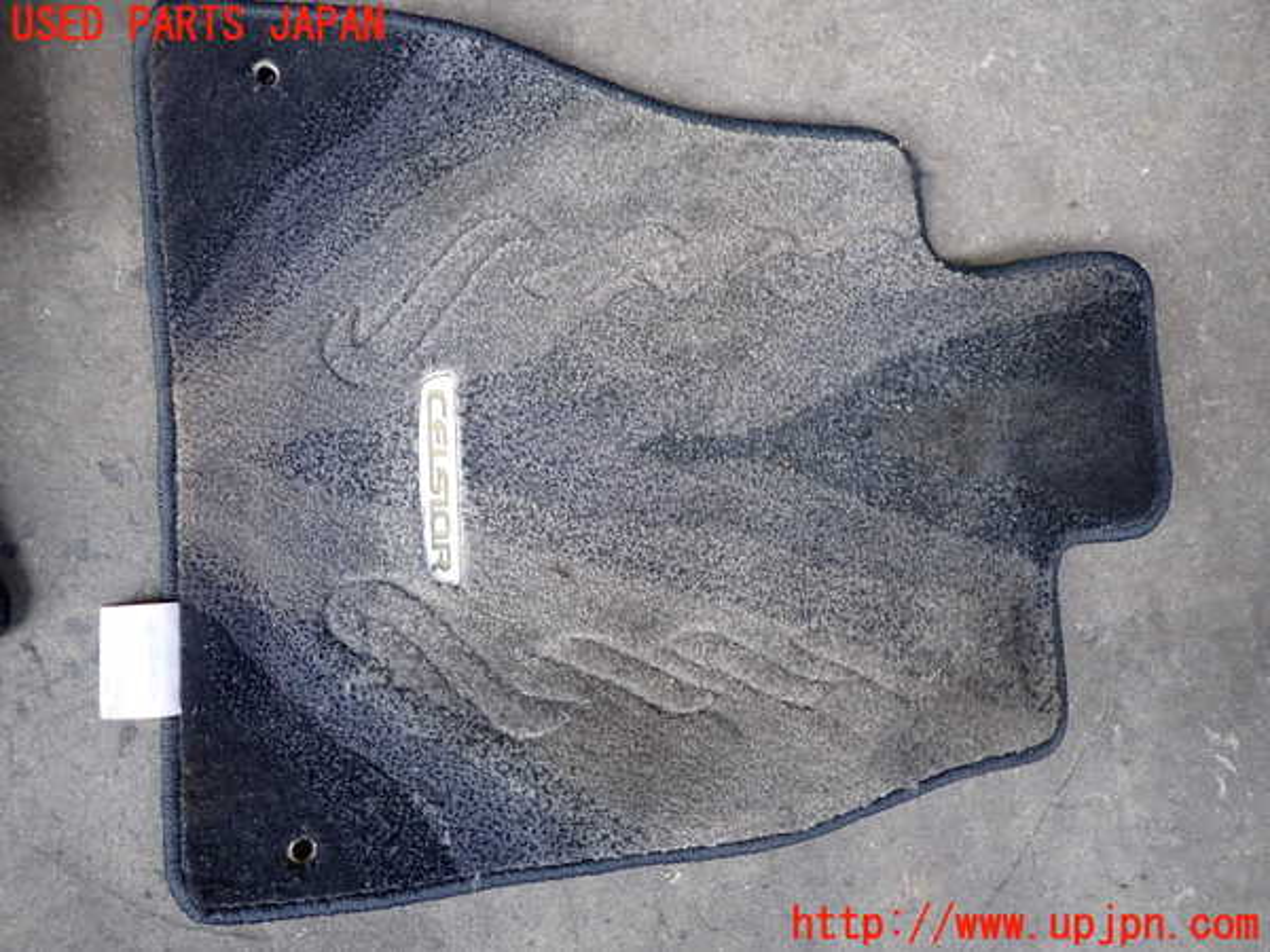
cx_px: 635
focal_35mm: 25
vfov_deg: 54.9
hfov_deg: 69.4
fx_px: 917
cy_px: 476
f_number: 2
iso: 160
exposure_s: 1/125
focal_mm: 4.5
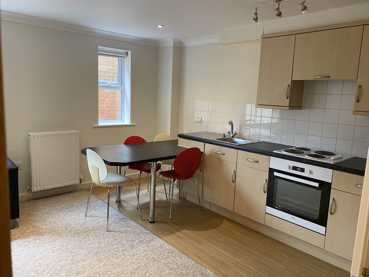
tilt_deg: -8.1
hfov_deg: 67.3
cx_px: 184
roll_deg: -2.3
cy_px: 138
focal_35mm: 26
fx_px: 277
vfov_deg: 53.1
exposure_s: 1/50
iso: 125
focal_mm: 4.25
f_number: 1.8
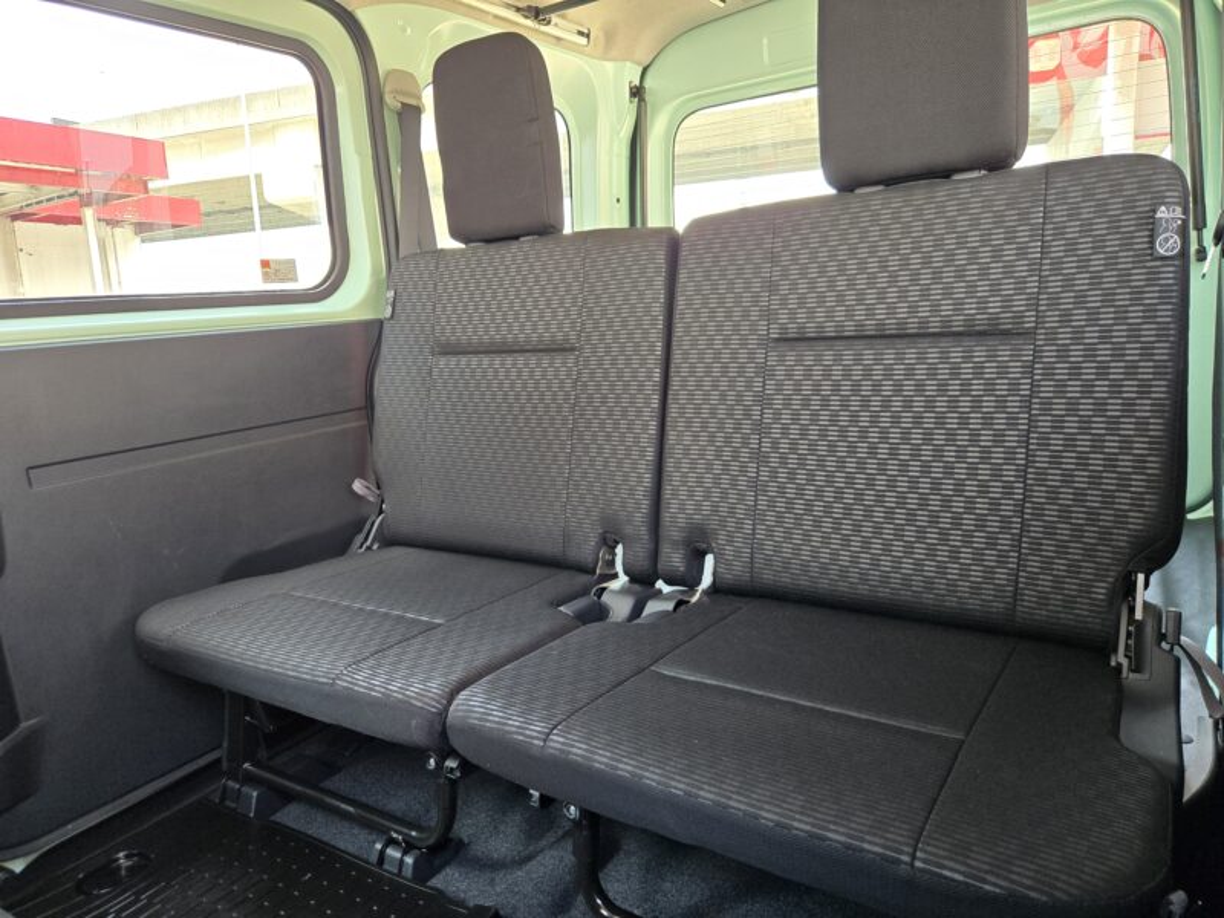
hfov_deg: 73.9
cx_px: 612
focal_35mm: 23
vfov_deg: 58.9
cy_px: 459
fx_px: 813
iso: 320
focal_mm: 5.4
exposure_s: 1/100
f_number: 1.8
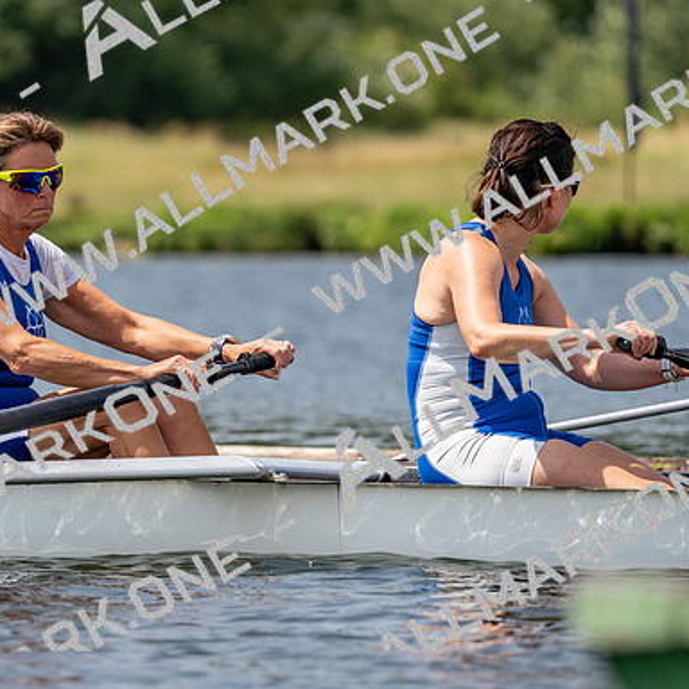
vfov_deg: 3.9
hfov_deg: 3.9
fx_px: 10021
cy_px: 344
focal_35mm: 445
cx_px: 181
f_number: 6.3
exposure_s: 1/1600
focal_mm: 347
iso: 200
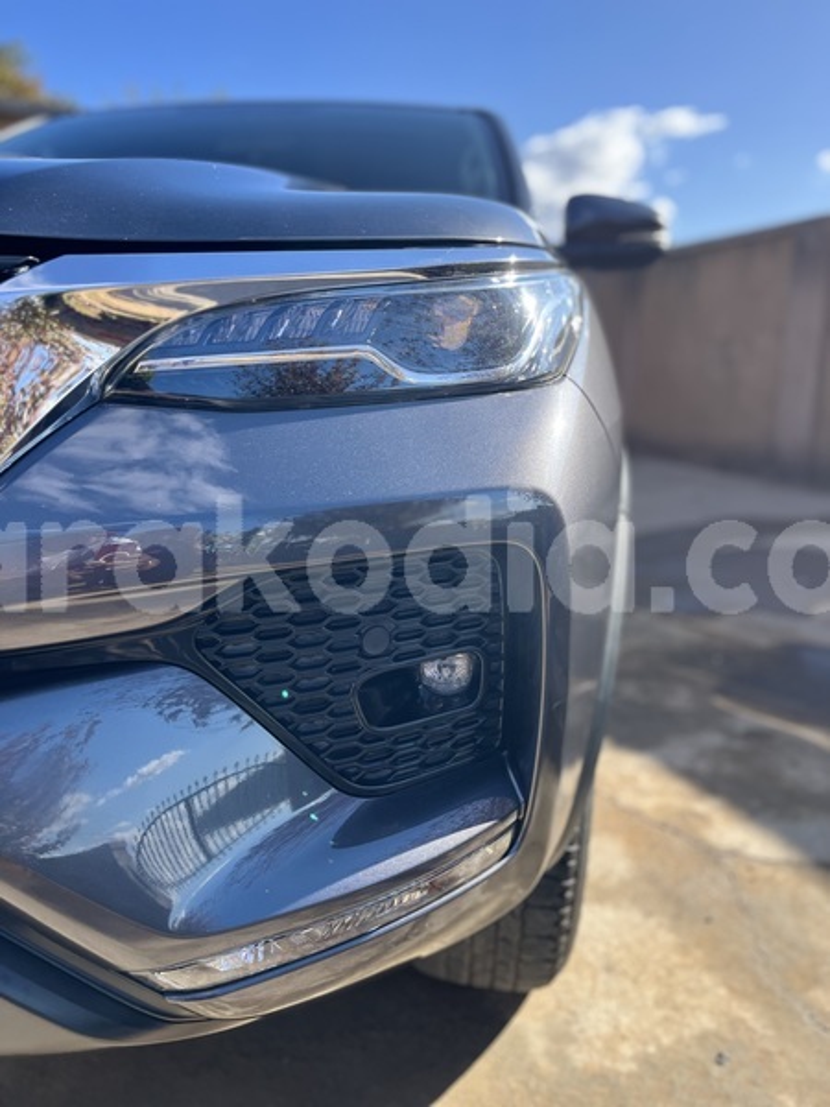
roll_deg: +1.5
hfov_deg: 53.1
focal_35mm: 26
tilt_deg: -12.1
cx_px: 415
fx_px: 831
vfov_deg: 67.3
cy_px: 554
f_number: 1.6
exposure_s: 1/1086
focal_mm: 5.1
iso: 50
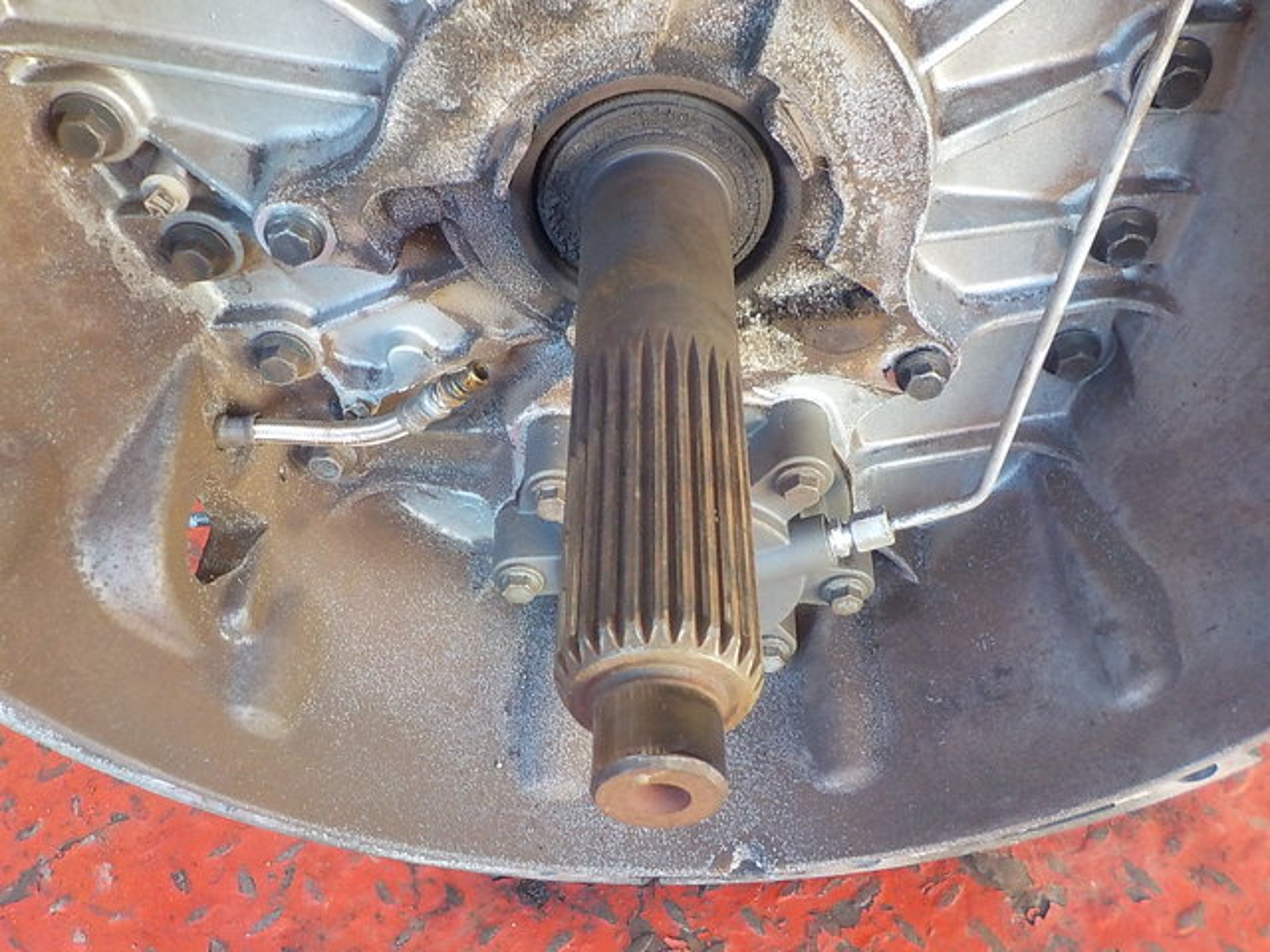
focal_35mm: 30
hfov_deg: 60.0
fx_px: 1101
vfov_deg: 46.8
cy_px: 476
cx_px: 635
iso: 280
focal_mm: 4.1
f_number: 3.3
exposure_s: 1/30
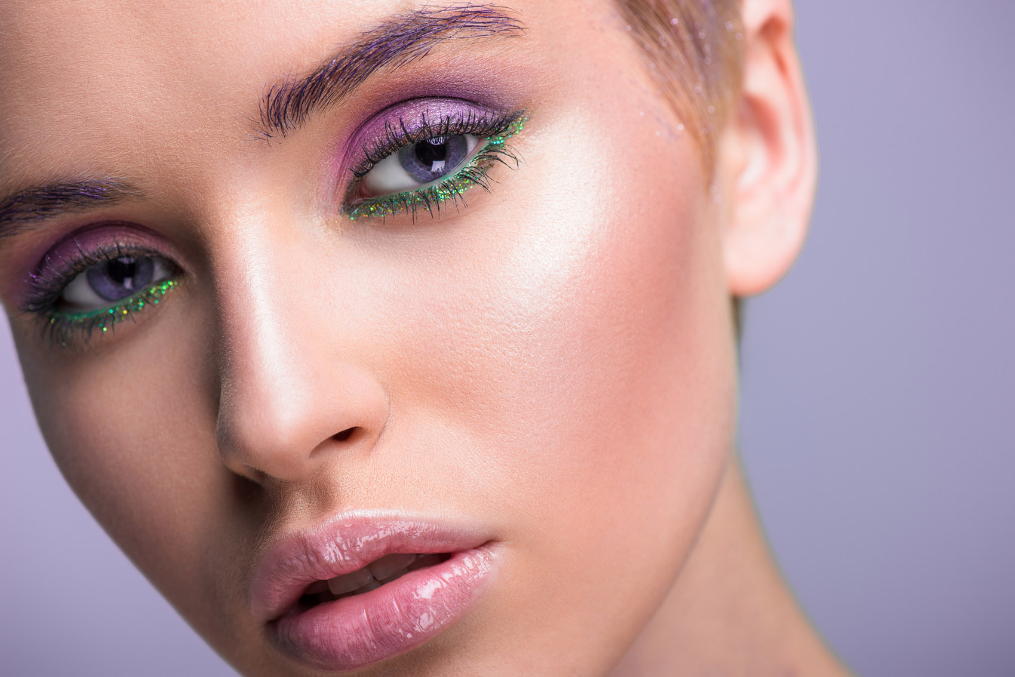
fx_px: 2961
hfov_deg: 19.5
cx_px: 508
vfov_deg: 13.0
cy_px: 338
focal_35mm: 105
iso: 80
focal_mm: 105
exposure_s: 1/200
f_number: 8
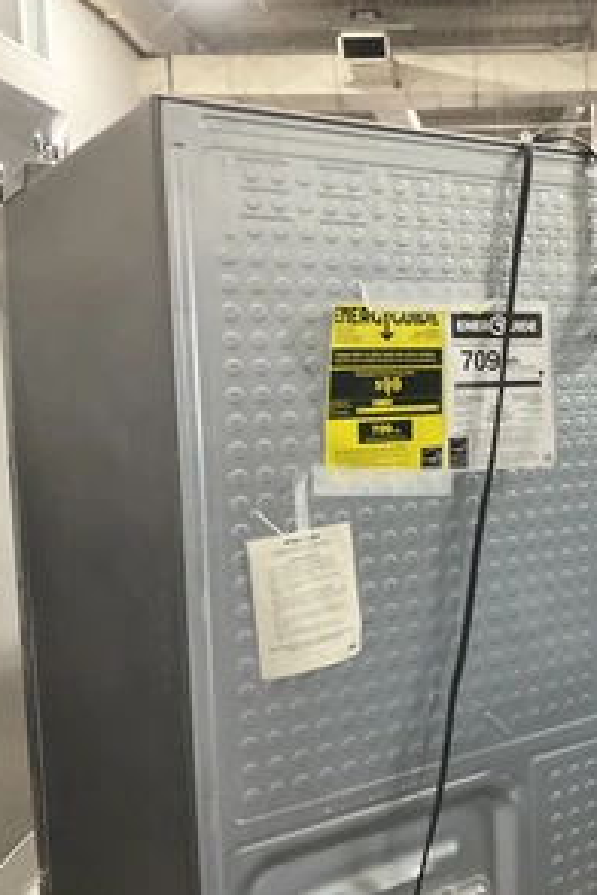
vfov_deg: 47.4
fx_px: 1020
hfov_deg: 31.1
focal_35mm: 41
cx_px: 539
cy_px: 444
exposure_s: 1/30
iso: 320
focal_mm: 3
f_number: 1.8
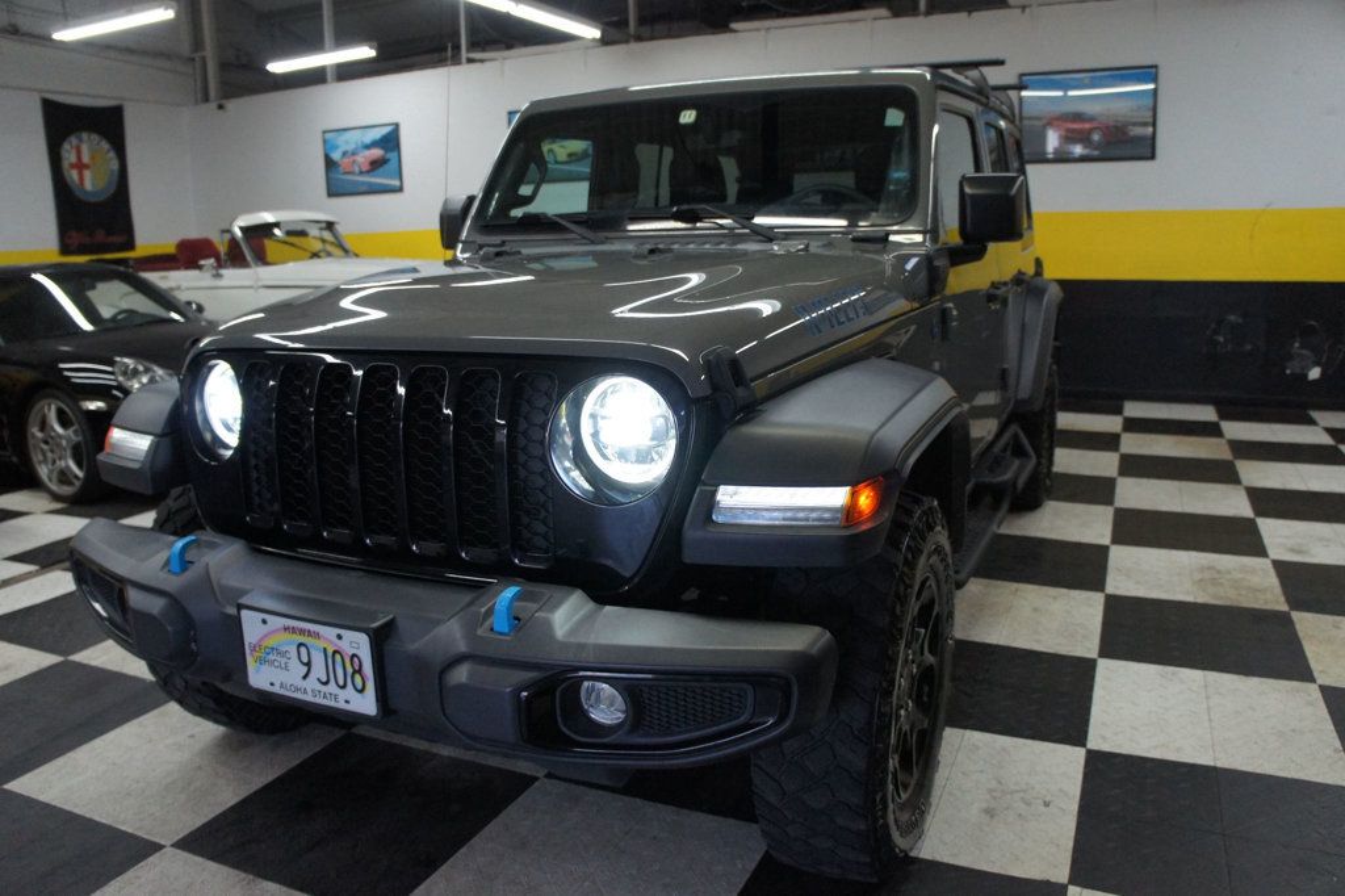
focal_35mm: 27
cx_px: 672
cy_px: 448
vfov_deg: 47.9
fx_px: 1008
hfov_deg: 67.4
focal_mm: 18
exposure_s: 1/200
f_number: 3.5
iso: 1600
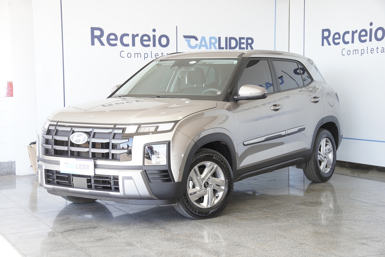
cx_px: 192
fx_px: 690
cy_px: 128
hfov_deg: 31.2
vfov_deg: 21.1
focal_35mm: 64
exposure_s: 1/80
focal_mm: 43
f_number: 2.8
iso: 125
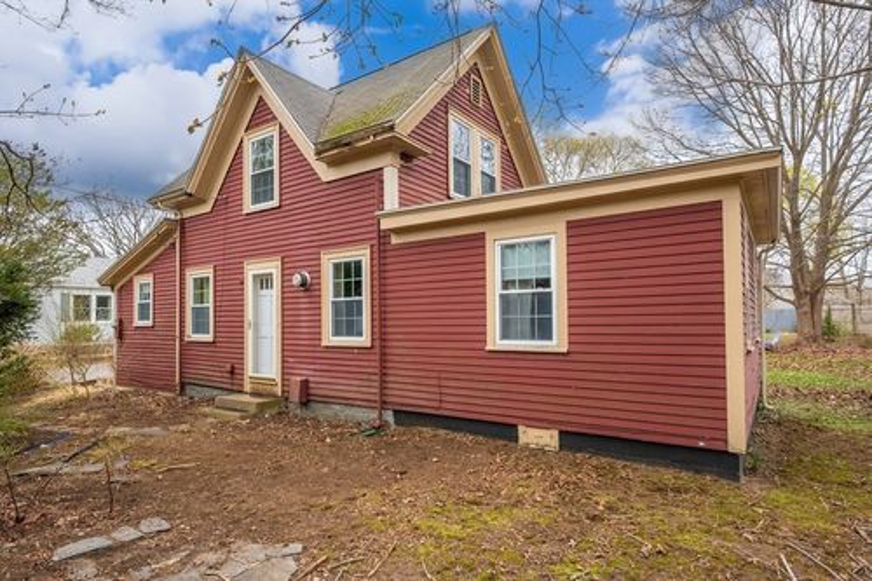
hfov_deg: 85.4
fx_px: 472
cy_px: 290
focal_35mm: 20
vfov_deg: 63.2
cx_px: 436
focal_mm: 19.5
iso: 125
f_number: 9
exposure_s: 1/80
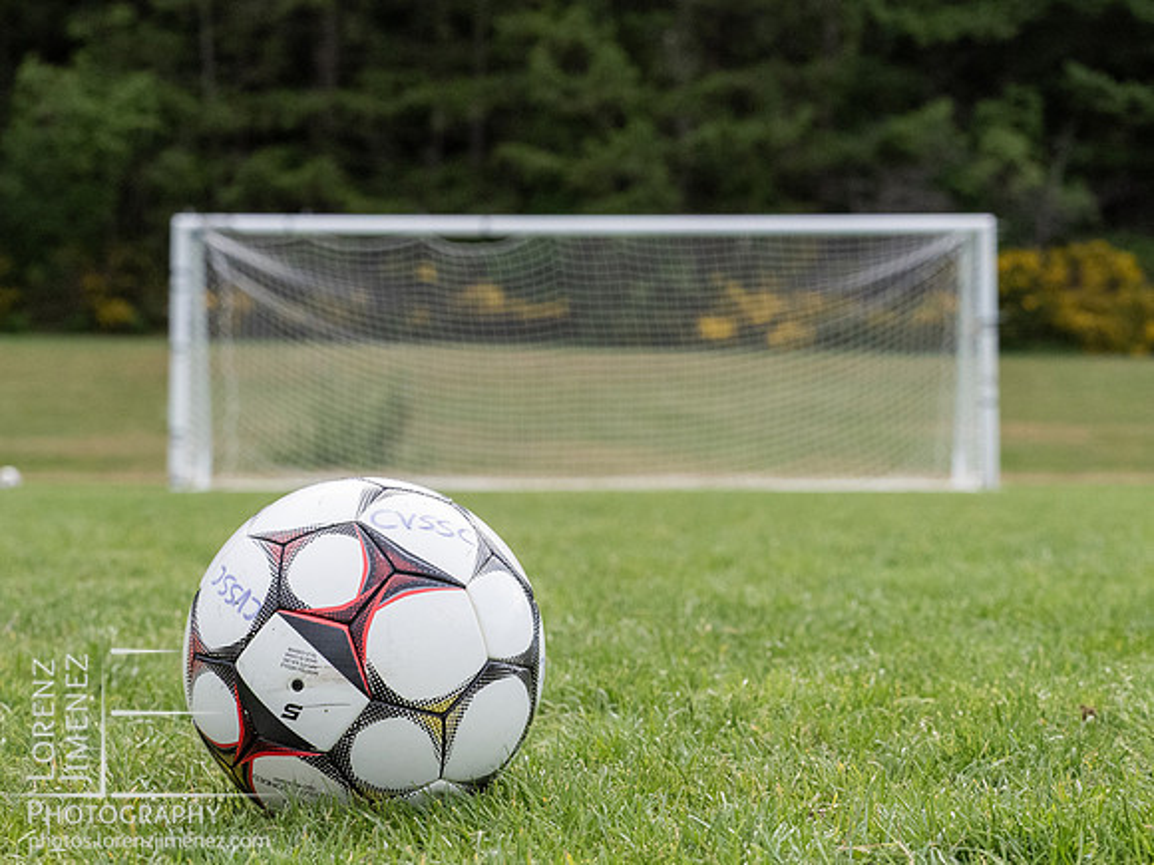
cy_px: 432
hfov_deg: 18.3
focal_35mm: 107
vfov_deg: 13.8
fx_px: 3581
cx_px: 577
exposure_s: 1/1250
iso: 1600
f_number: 5.6
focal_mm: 52
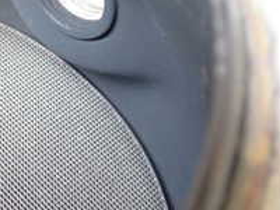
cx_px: -74
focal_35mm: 90
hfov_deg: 20.1
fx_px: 728
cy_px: 167
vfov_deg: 16.3
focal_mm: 5.4
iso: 1000
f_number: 2.3
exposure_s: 1/250
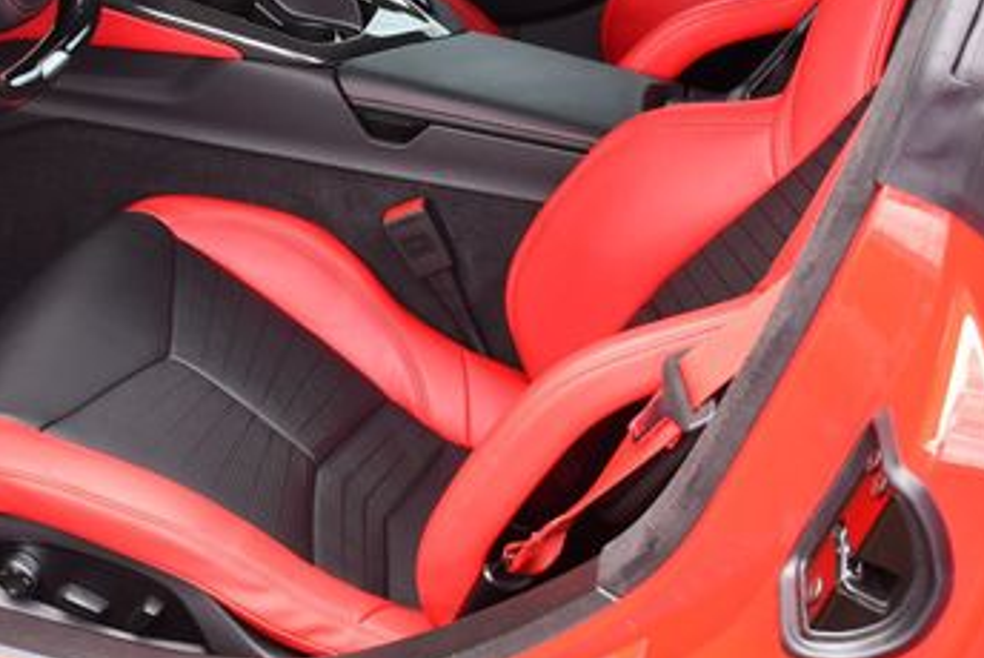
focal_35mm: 67
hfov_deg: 29.5
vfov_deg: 20.1
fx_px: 1833
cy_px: 137
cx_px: 223
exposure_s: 1/250
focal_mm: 18
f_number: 4
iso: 400
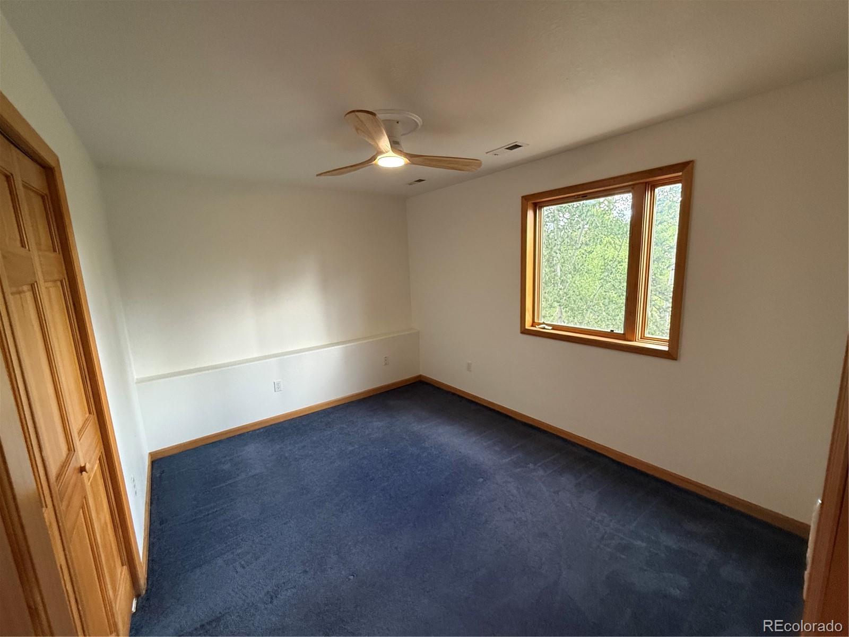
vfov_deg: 85.7
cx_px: 424
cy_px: 318
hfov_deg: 102.1
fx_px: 343
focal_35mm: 14
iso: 400
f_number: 2.2
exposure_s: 1/81
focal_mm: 2.22
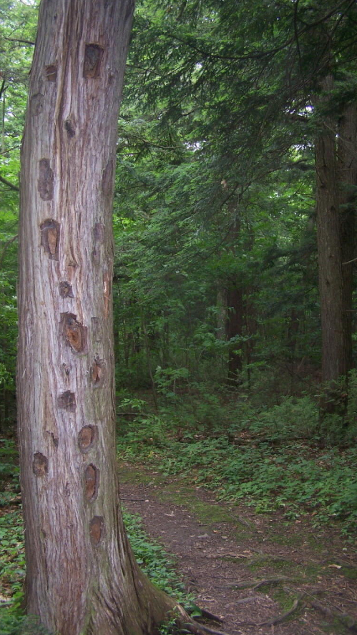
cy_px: 316
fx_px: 707
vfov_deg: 48.4
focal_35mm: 42
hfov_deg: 28.3
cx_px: 191
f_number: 2.8
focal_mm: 6.3
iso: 140
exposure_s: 1/60
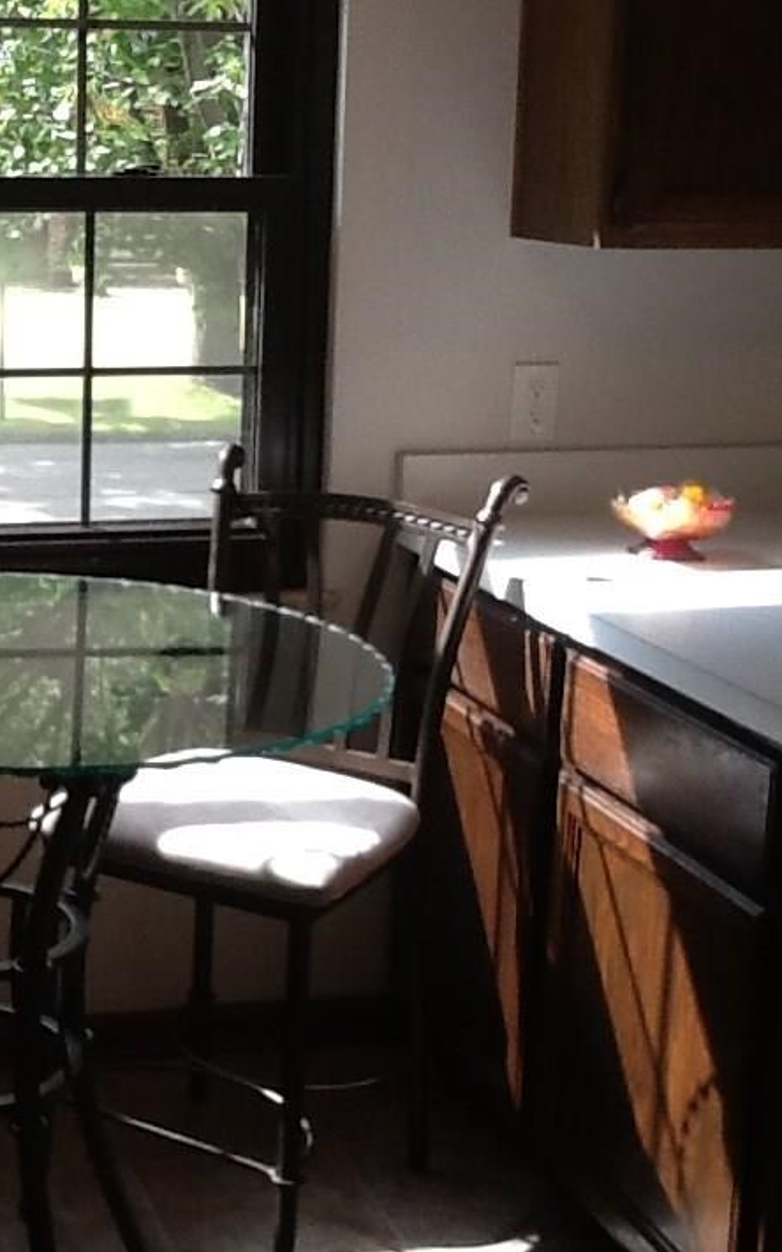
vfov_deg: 32.5
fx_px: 2150
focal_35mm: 63
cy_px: 620
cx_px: -5
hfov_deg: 20.0
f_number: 2.4
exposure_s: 1/120
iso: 64
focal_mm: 2.03
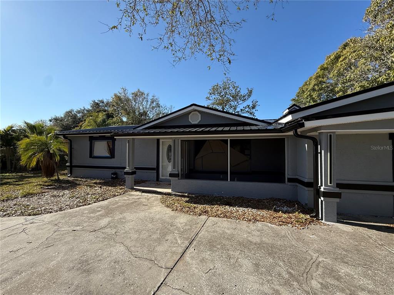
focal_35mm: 14
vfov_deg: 85.7
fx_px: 159
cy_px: 148
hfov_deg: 102.1
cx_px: 197
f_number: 2.2
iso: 64
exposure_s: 1/1167
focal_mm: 2.22
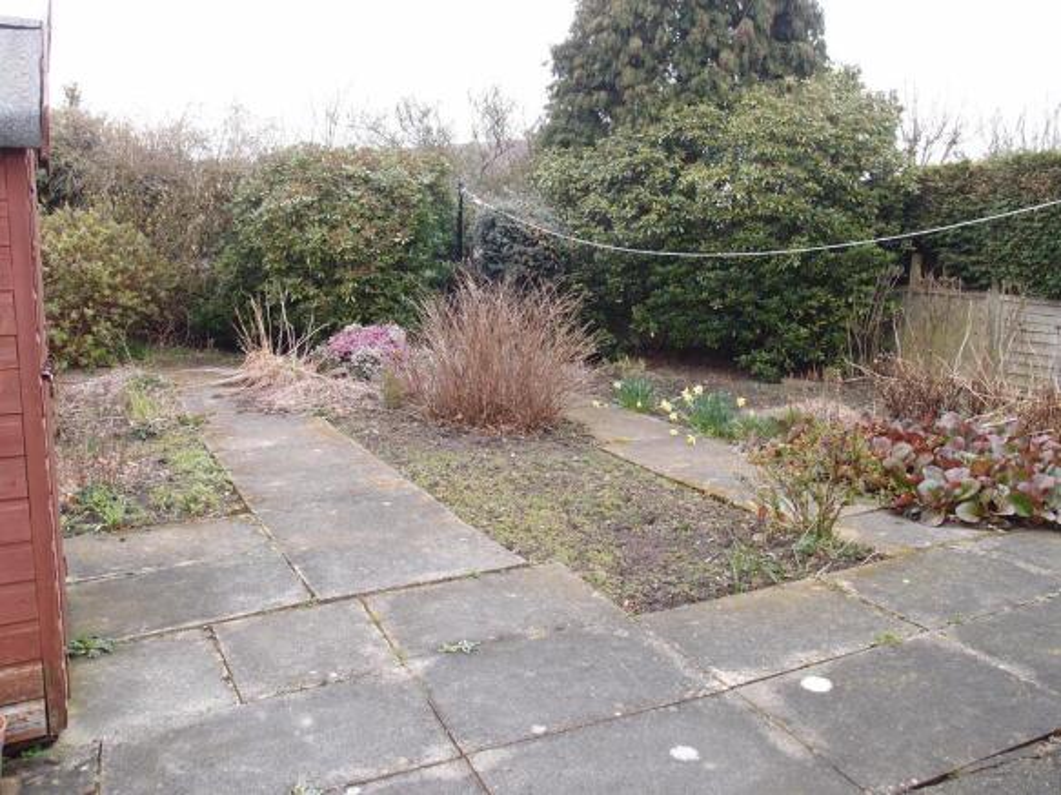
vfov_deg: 49.7
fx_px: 858
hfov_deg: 63.5
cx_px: 530
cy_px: 398
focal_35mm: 28
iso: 100
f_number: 2.5
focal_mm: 6
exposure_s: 1/100
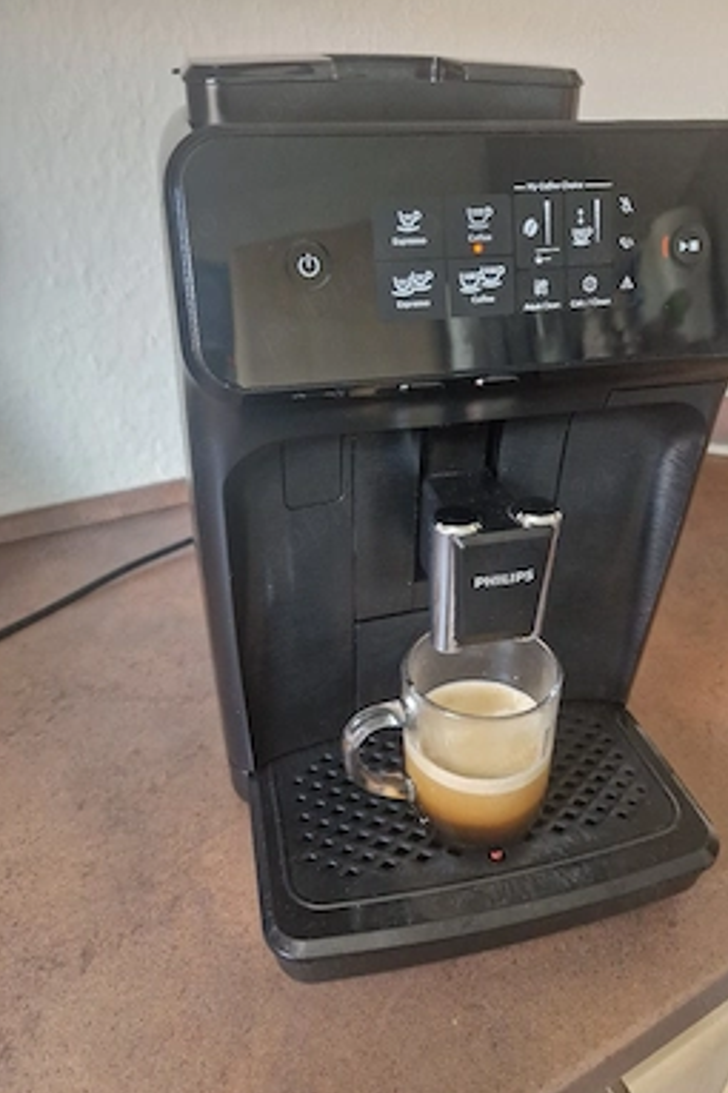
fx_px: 759
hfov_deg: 51.1
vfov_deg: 71.5
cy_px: 537
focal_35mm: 25
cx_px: 405
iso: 1000
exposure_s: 1/100
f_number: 1.8
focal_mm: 5.4
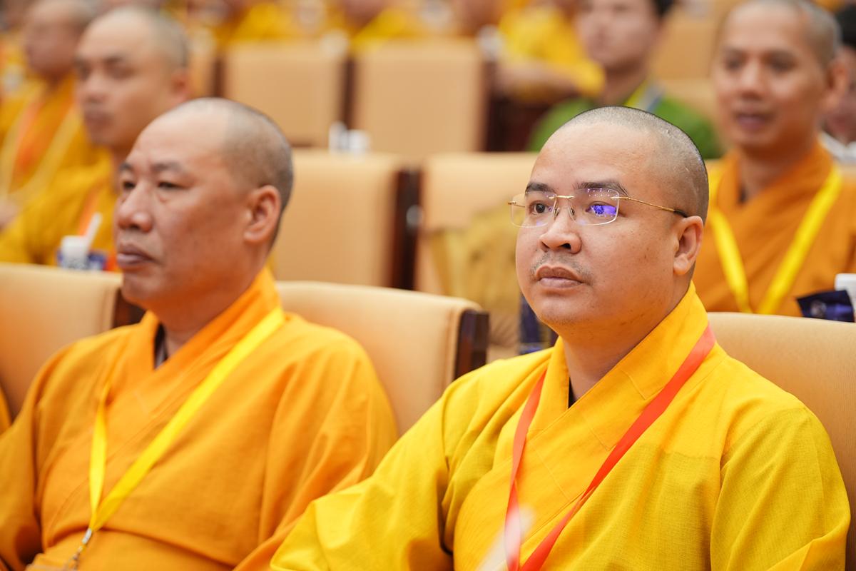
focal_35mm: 109
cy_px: 286
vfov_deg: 12.6
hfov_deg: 18.8
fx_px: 2592
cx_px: 428
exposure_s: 1/125
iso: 1600
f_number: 2.8
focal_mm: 109
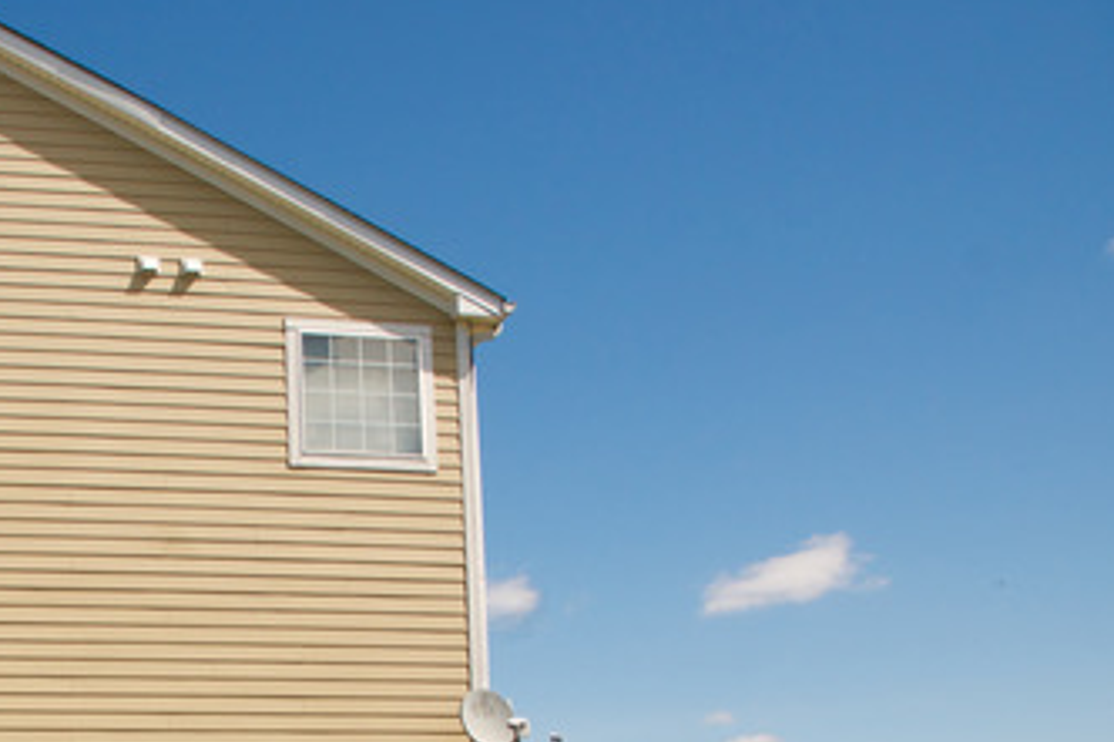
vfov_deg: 25.1
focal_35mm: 52
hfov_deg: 36.2
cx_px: 141
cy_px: 680
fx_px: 1608
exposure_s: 1/1000
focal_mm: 18
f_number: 9
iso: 400
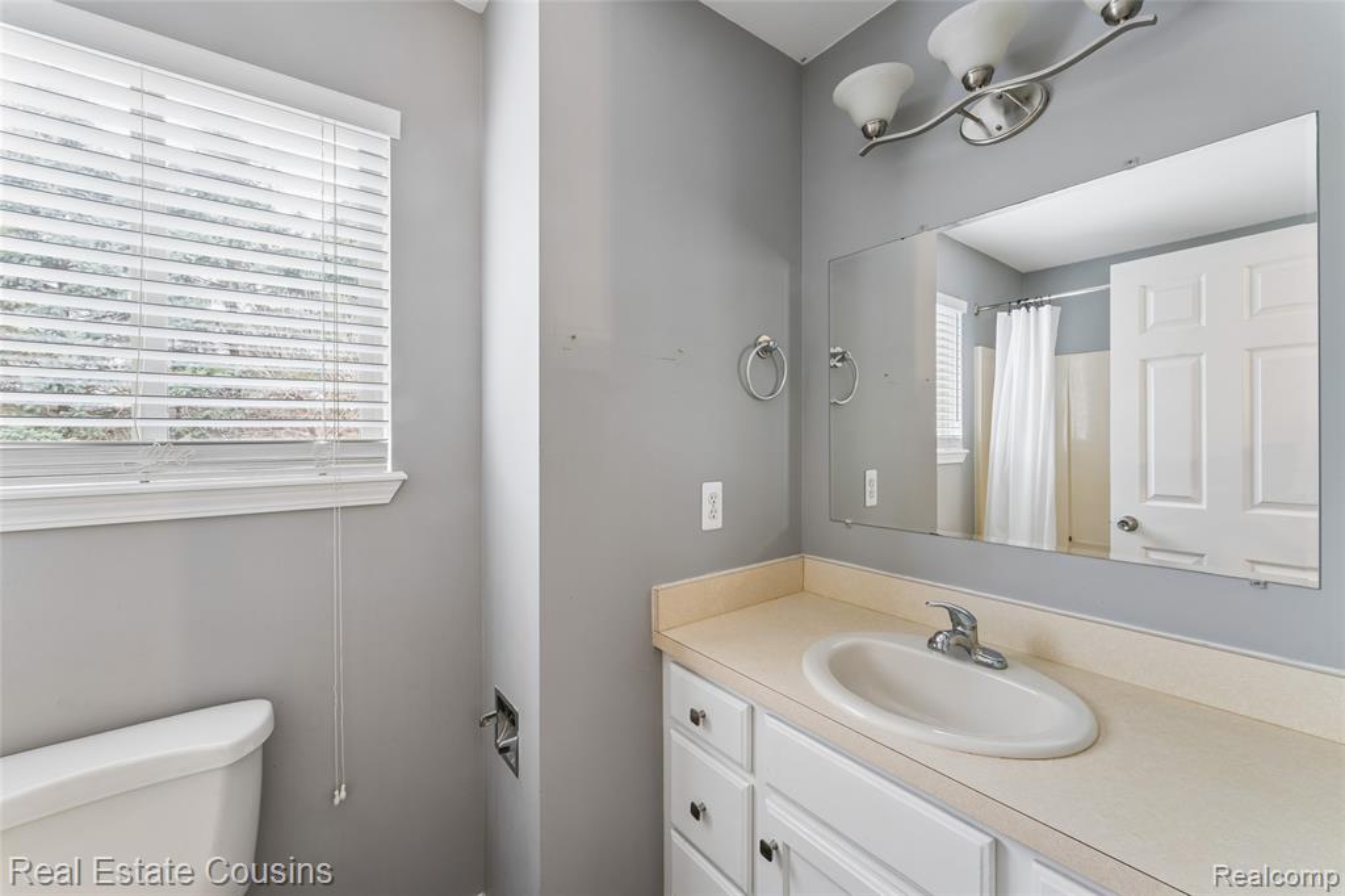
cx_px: 672
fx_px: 523
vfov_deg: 81.2
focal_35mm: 14
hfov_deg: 104.3
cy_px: 448
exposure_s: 2
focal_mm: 14
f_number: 13
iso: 400
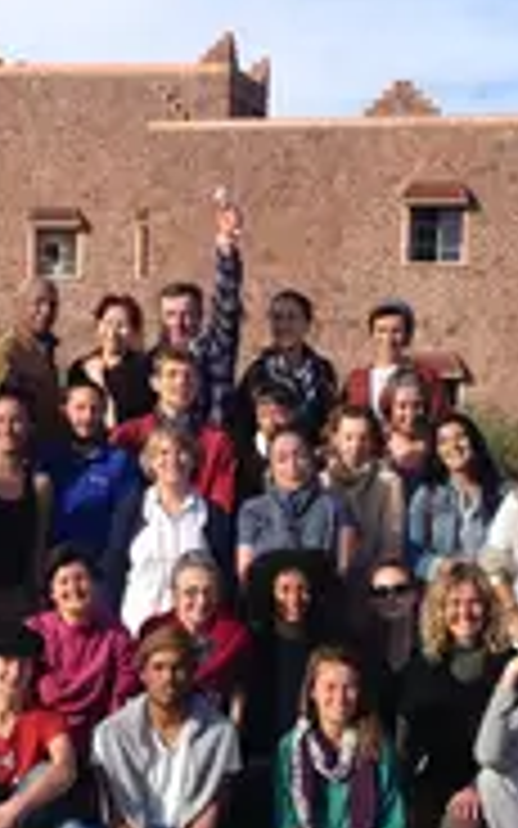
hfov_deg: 12.9
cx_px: 135
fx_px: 2281
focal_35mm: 101
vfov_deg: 20.6
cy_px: 493
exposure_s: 1/1151
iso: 50
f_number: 2.4
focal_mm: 4.28
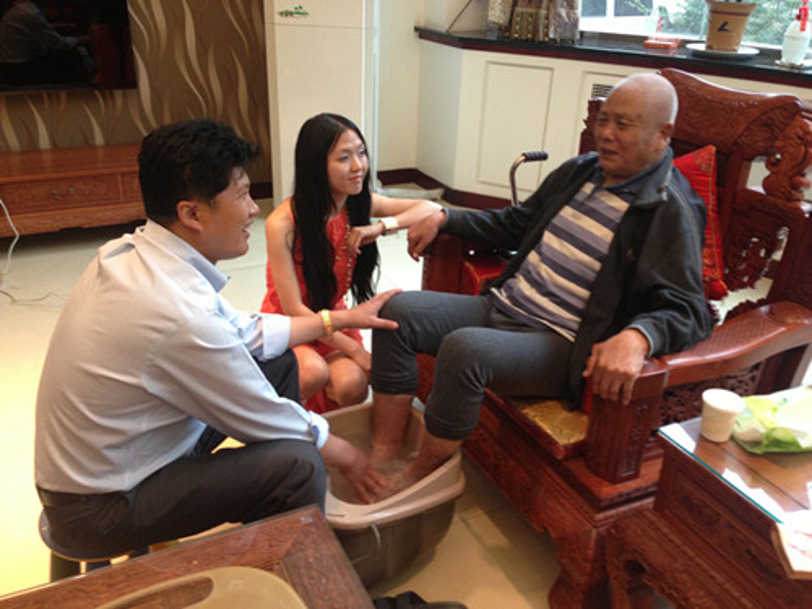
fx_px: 774
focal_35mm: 33
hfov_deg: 55.4
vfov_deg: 42.9
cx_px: 406
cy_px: 304
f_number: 2.4
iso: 160
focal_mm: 4.13
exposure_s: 1/20
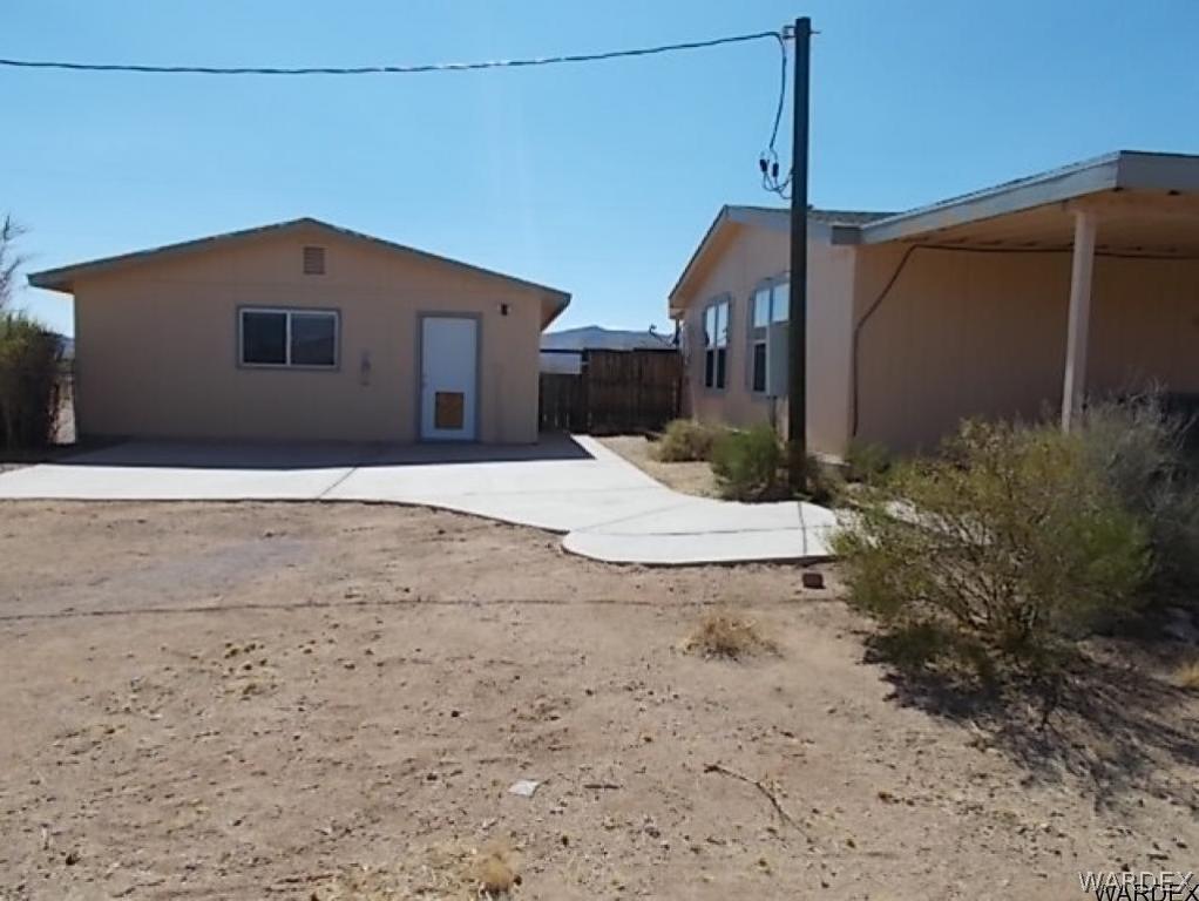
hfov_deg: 67.3
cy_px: 450
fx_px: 901
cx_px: 600
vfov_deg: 53.1
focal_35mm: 26
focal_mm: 4.6
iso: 80
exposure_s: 1/1250
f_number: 3.2
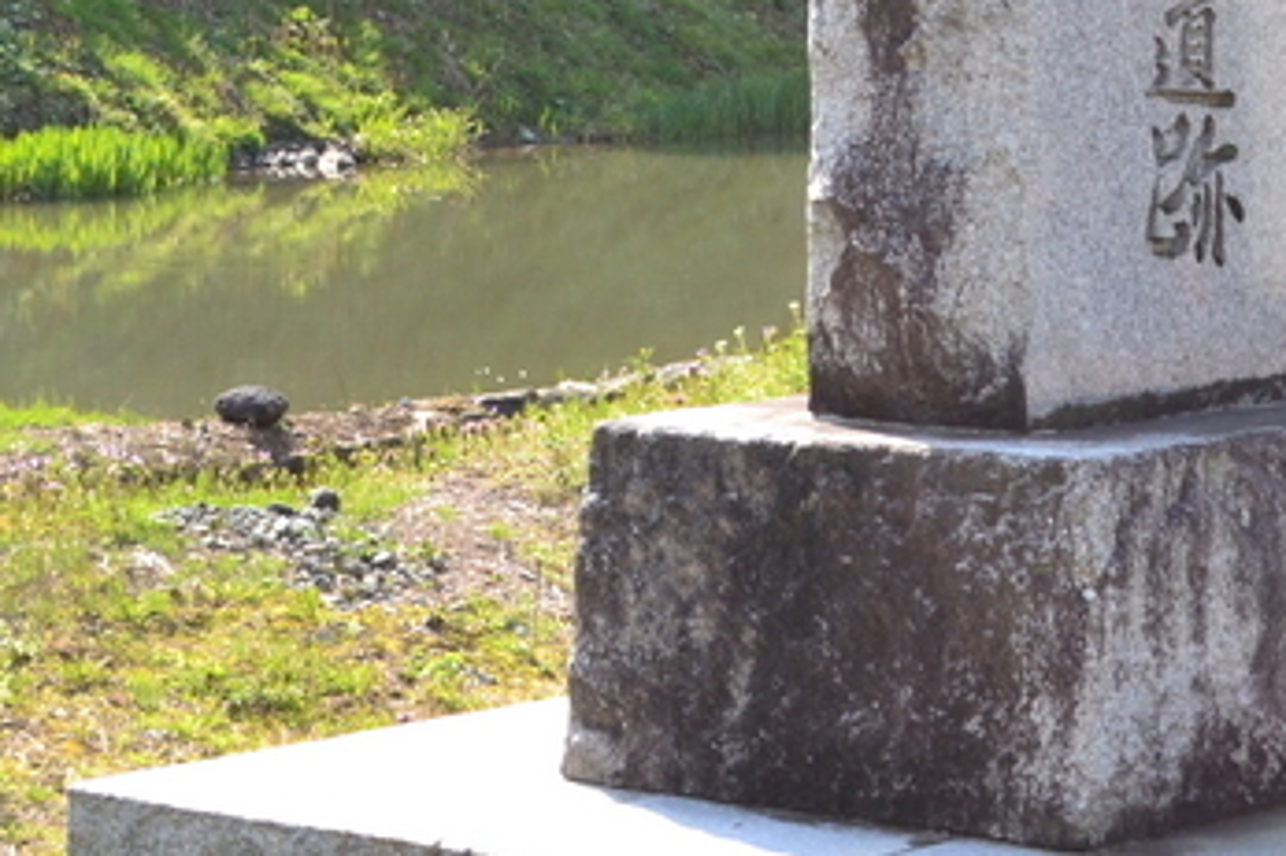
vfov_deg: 9.8
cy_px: -448
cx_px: 1060
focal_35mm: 135
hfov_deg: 15.1
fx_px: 4820
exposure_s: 1/160
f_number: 9
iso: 400
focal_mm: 26
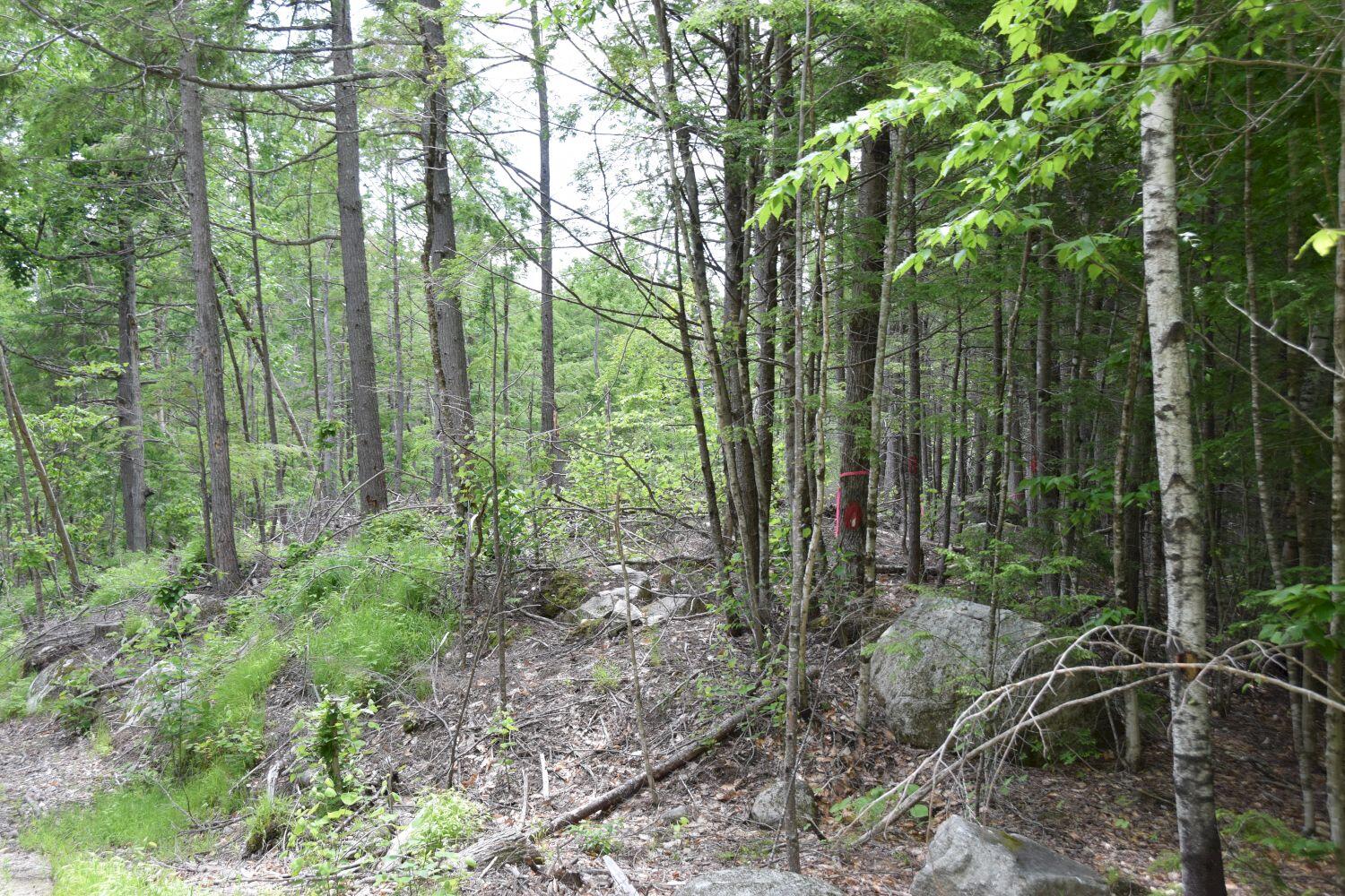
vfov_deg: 28.1
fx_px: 1793
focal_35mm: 48
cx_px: 672
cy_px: 448
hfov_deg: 41.1
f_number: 8
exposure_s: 1/250
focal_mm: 32
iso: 400
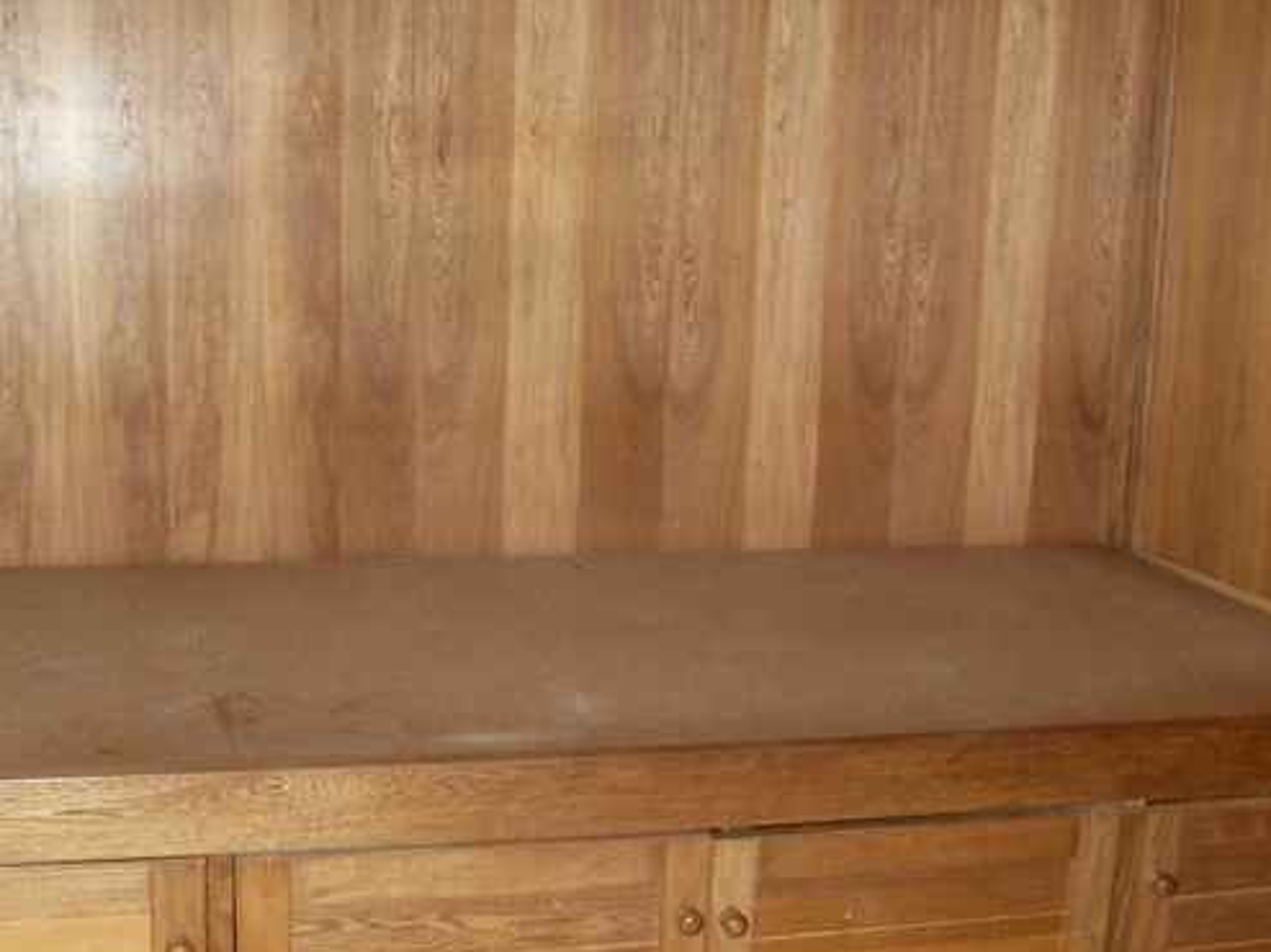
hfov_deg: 38.2
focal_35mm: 50
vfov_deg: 29.0
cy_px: 594
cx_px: 590
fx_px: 1835
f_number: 2.8
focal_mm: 6.3
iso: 120
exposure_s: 1/45
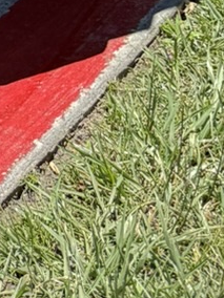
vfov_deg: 8.7
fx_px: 1493
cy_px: -685
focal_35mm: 173
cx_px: -380
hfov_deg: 7.7
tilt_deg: -4.1
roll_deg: -1.3
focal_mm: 6.76
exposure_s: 1/1653
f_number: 1.78
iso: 100
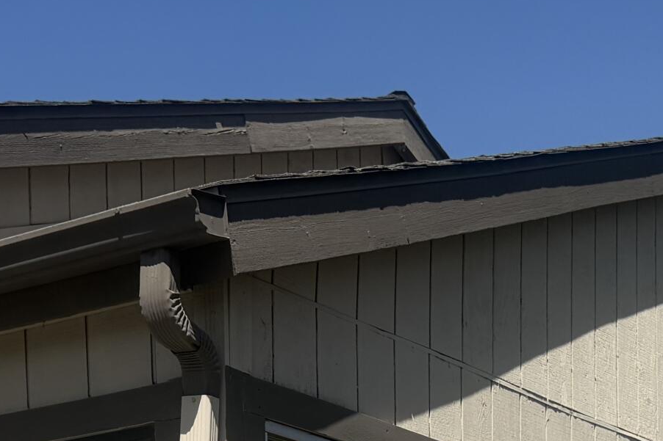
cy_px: 732
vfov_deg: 14.8
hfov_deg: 24.5
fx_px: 1528
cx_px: 284
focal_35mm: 83
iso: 80
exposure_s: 1/6711
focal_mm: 6.76
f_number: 1.78
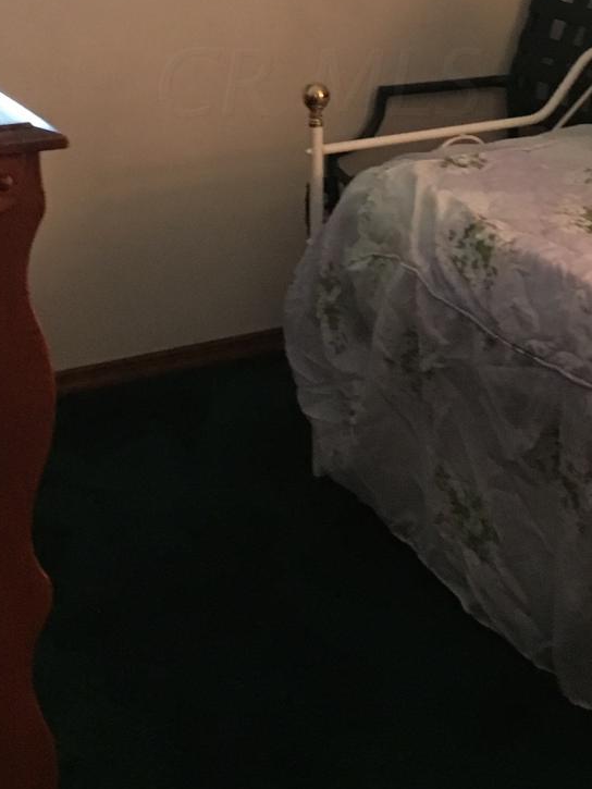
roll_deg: +0.4
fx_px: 1824
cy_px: 82
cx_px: 320
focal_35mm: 80
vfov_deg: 23.8
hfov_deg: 18.4
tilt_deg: -12.3
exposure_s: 1/15
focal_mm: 4.15
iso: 250
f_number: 2.2
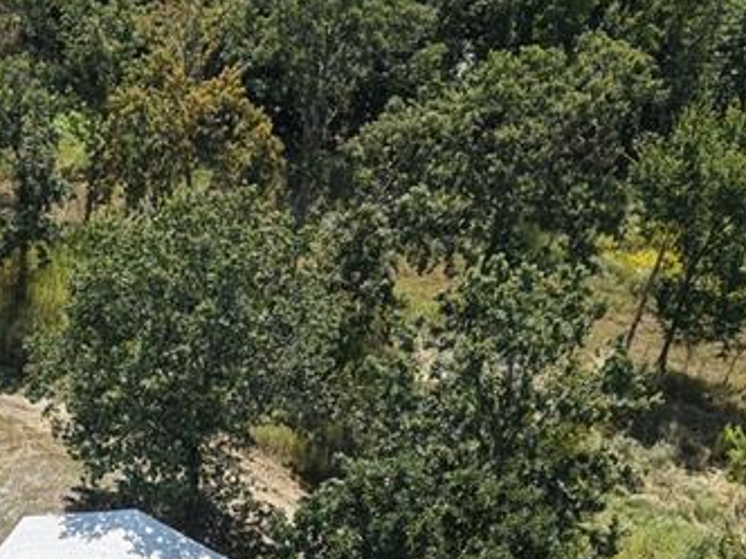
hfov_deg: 24.9
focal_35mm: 74
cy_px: 734
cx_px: -31
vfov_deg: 18.5
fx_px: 1595
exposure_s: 1/500
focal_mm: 8.67
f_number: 1.8
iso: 250
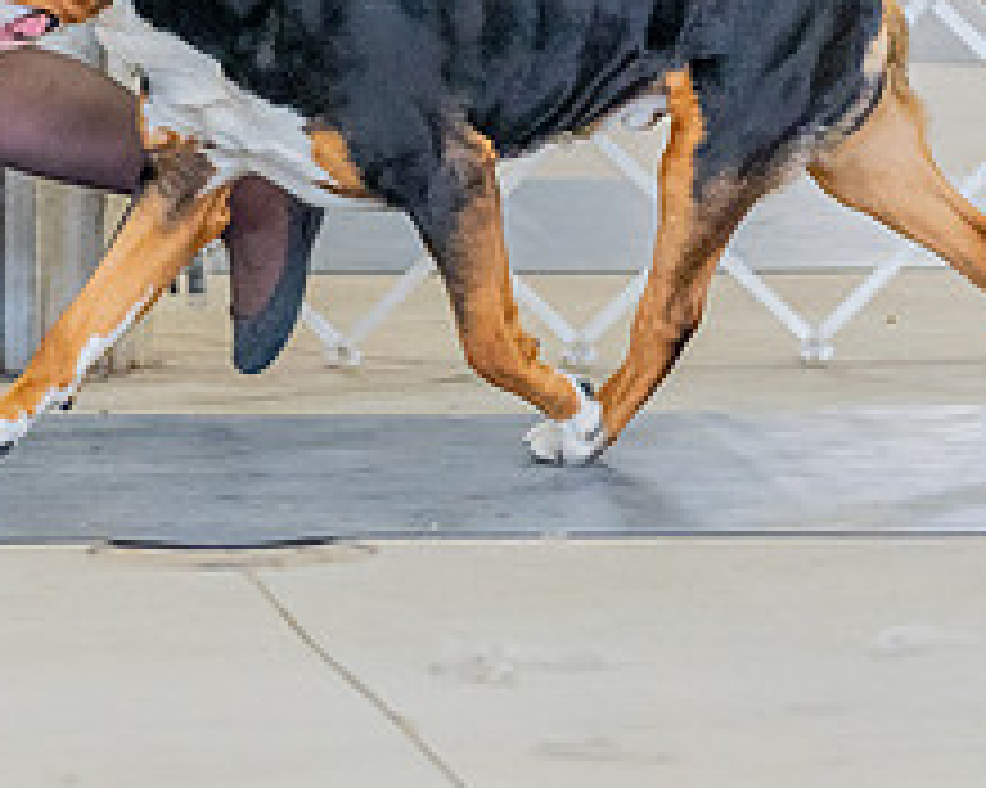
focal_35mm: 405
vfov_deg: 3.8
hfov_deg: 4.8
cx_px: 160
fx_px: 11813
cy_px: -198
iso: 6400
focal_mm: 140
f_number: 3.5
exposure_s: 1/400
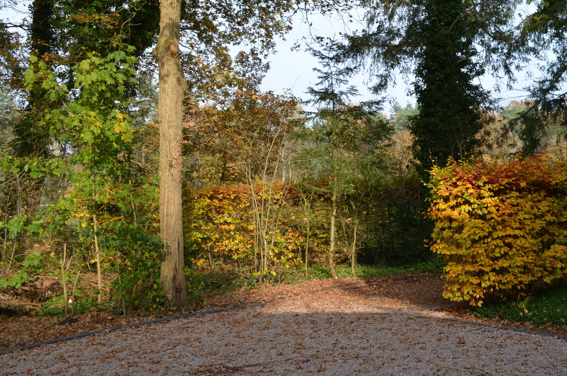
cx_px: 382
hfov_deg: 43.0
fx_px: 707
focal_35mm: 45
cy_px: 138
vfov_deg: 29.6
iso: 200
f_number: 7.1
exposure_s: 1/200
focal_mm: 22
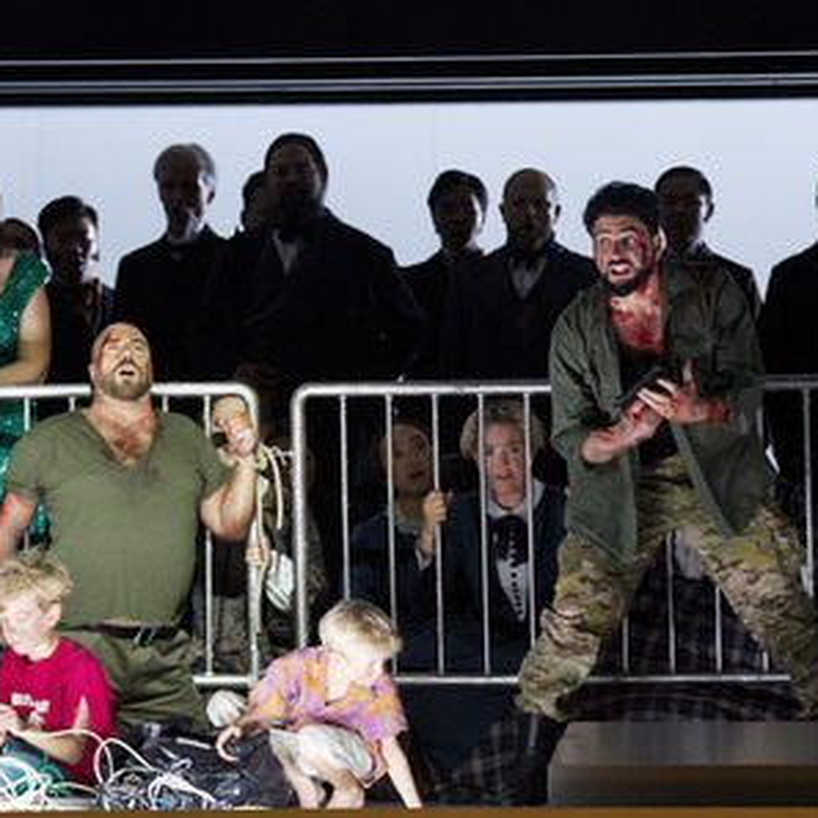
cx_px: 263
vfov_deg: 6.8
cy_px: 410
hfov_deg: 6.8
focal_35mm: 258
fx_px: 6898
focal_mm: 200
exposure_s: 1/125
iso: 1600
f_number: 4
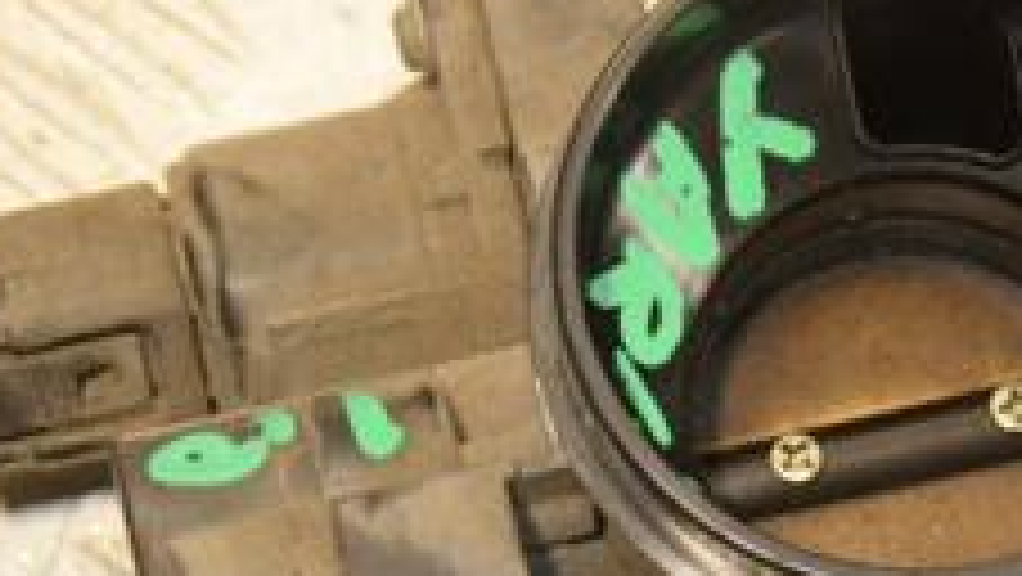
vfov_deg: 6.1
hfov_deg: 10.8
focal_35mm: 199
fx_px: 5396
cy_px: 504
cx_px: 873
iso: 800
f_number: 5.6
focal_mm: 48
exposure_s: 1/200
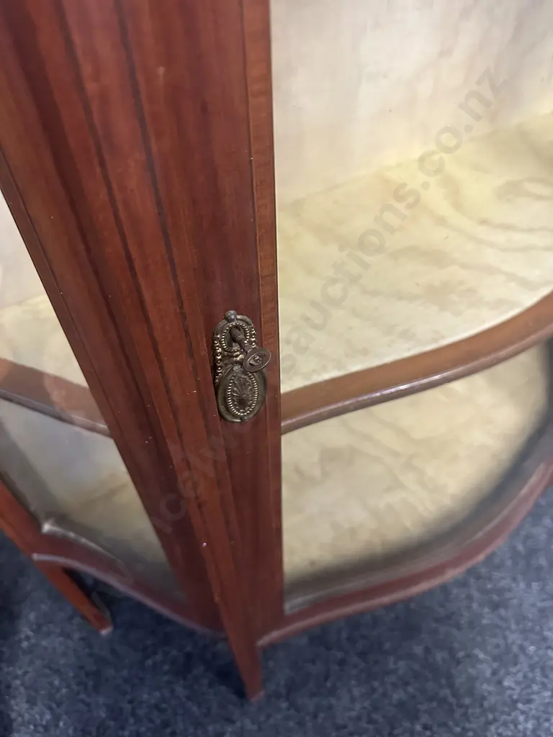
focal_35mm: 24
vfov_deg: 71.6
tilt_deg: -49.8
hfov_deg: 56.8
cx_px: 276
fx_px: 511
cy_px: 368
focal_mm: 6.86
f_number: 1.78
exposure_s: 1/50
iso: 640
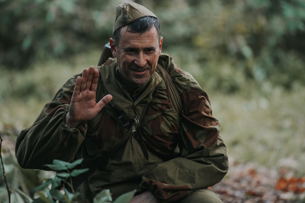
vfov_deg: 7.6
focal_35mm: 180
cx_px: 152
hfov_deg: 11.4
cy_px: 102
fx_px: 1525
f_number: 2.8
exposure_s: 1/125
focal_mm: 180
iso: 200
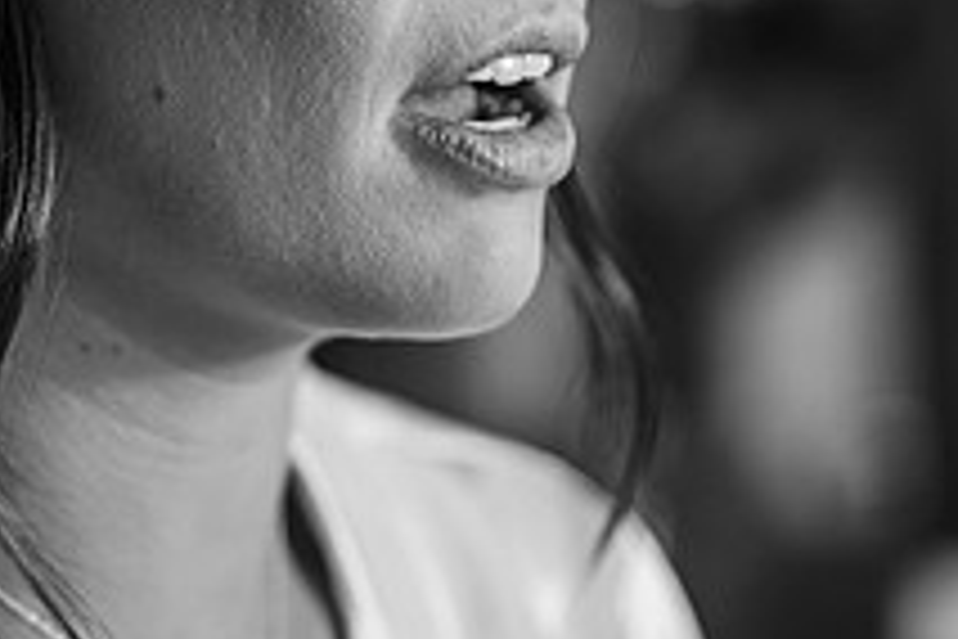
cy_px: -58
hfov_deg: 8.9
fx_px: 6147
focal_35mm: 231
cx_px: 162
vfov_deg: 5.9
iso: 180
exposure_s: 1/200
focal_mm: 85
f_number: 1.8
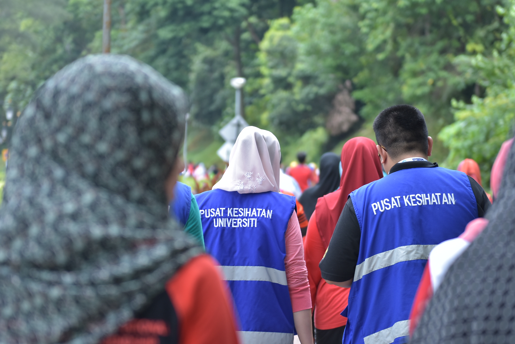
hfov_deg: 19.4
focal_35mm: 105
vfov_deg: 13.1
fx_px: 1503
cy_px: 172
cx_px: 258
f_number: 2.8
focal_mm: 70
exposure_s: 1/500
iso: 400
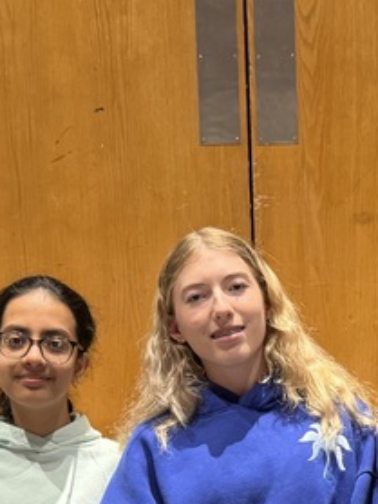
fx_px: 1282
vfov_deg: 21.4
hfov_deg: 16.7
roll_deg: +1.2
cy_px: 513
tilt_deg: -5.6
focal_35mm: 88
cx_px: 279
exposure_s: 1/60
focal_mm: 6.76
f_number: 1.78
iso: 500
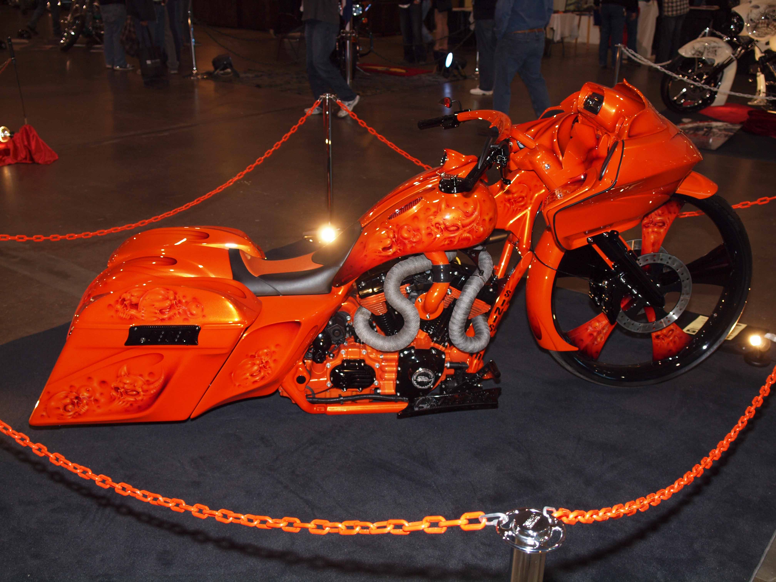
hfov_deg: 49.0
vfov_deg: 37.7
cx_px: 388
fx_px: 852
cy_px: 291
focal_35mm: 38
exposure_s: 1/60
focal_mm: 19
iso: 200
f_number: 2.9
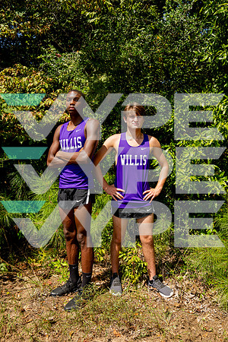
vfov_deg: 69.4
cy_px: 171
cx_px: 114
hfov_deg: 49.6
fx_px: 247
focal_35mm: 26
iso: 100
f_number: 4.5
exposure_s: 1/400
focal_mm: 26
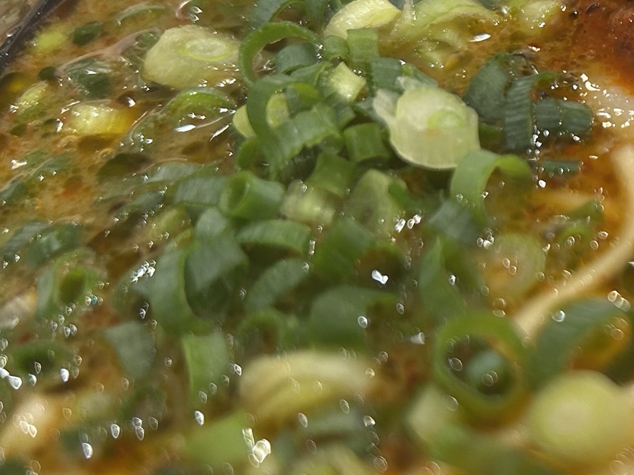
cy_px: 180
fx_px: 1135
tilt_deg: -41.8
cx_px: 735
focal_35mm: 62
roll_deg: +8.1
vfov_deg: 23.6
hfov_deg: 27.8
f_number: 1.5
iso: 100
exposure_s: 1/60
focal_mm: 5.7
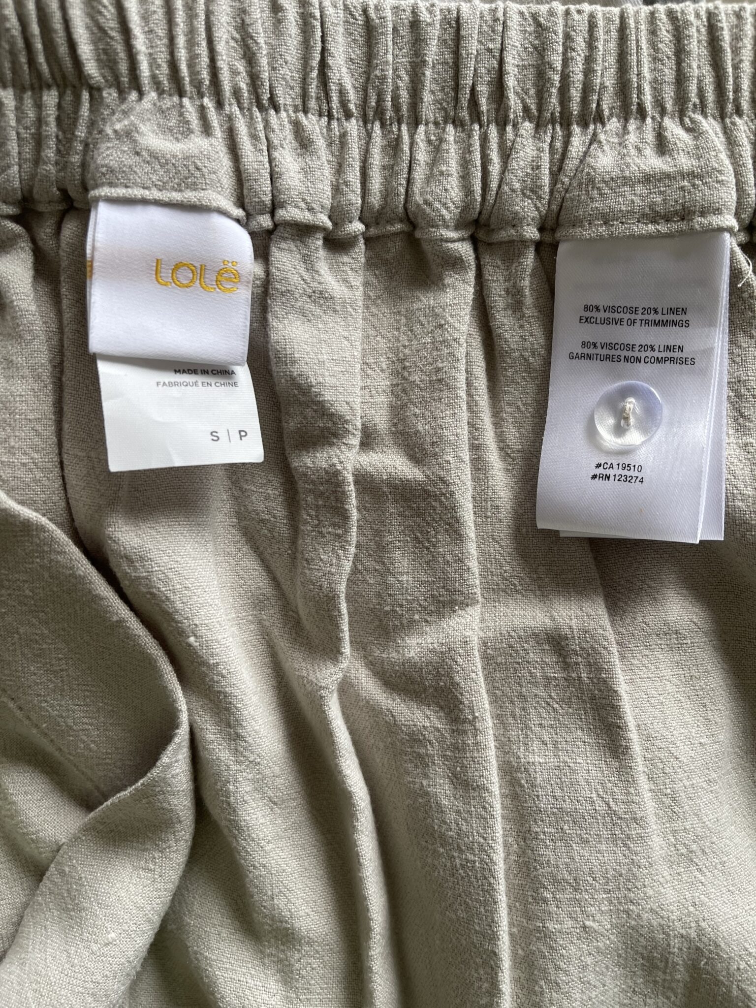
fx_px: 728
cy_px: 504
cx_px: 378
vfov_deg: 69.4
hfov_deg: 54.9
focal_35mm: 25
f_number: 1.6
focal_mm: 5.1
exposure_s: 1/121
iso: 64
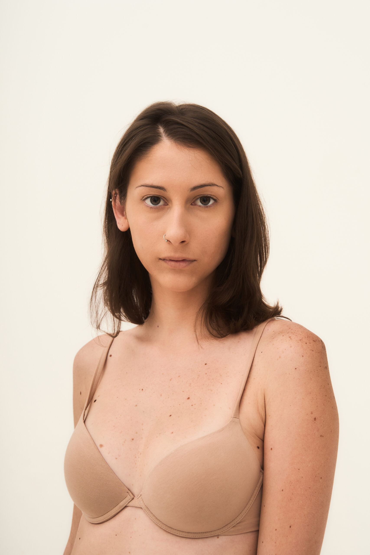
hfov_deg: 23.4
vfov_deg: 34.5
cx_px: 185
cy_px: 278
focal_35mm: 58
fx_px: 894
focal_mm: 58
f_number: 7.1
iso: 400
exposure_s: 1/200
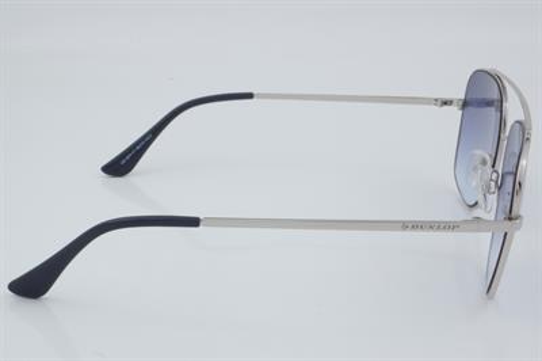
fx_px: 1128
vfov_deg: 18.2
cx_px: 271
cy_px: 180
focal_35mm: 75
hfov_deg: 27.0
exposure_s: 1/3
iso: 100
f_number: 32
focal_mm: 50
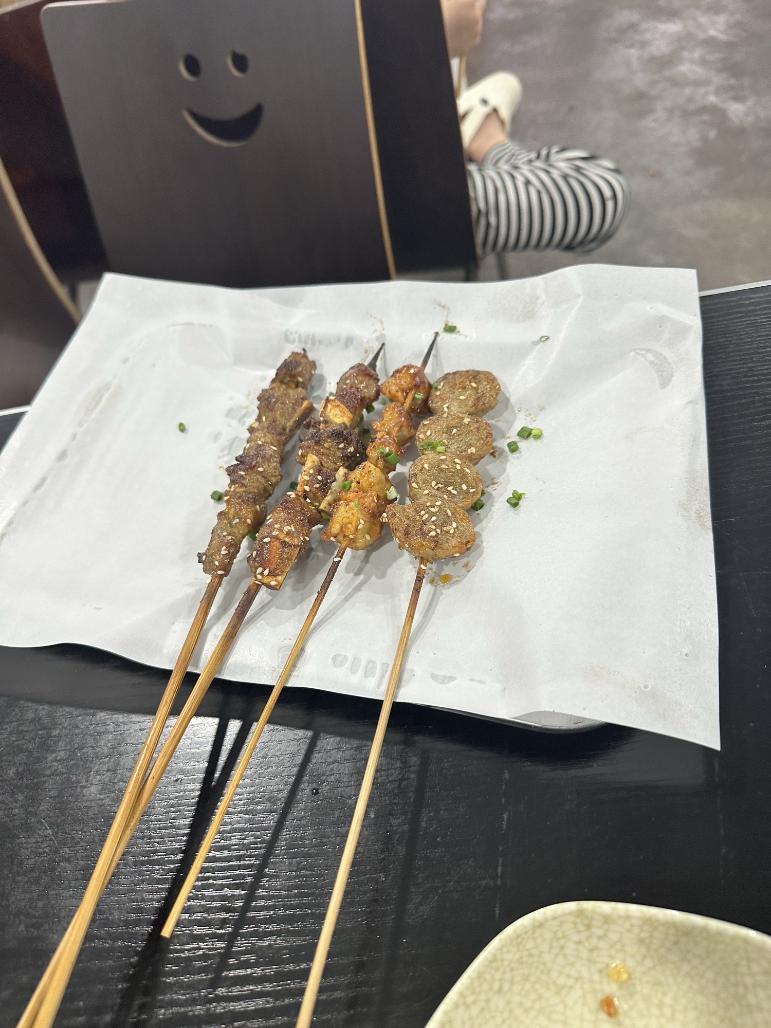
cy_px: 514
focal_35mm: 24
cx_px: 386
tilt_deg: -50.0
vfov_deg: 71.6
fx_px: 713
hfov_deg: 56.8
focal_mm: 6.86
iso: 125
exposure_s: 1/50
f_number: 1.78
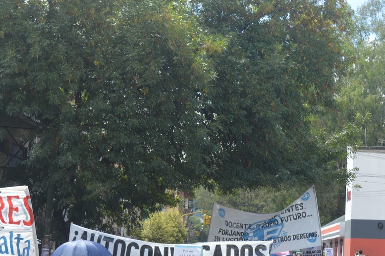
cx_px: 198
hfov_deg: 24.2
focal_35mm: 84
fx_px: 898
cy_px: 191
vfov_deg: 16.2
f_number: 7.1
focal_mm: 34
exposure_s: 1/200
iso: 100
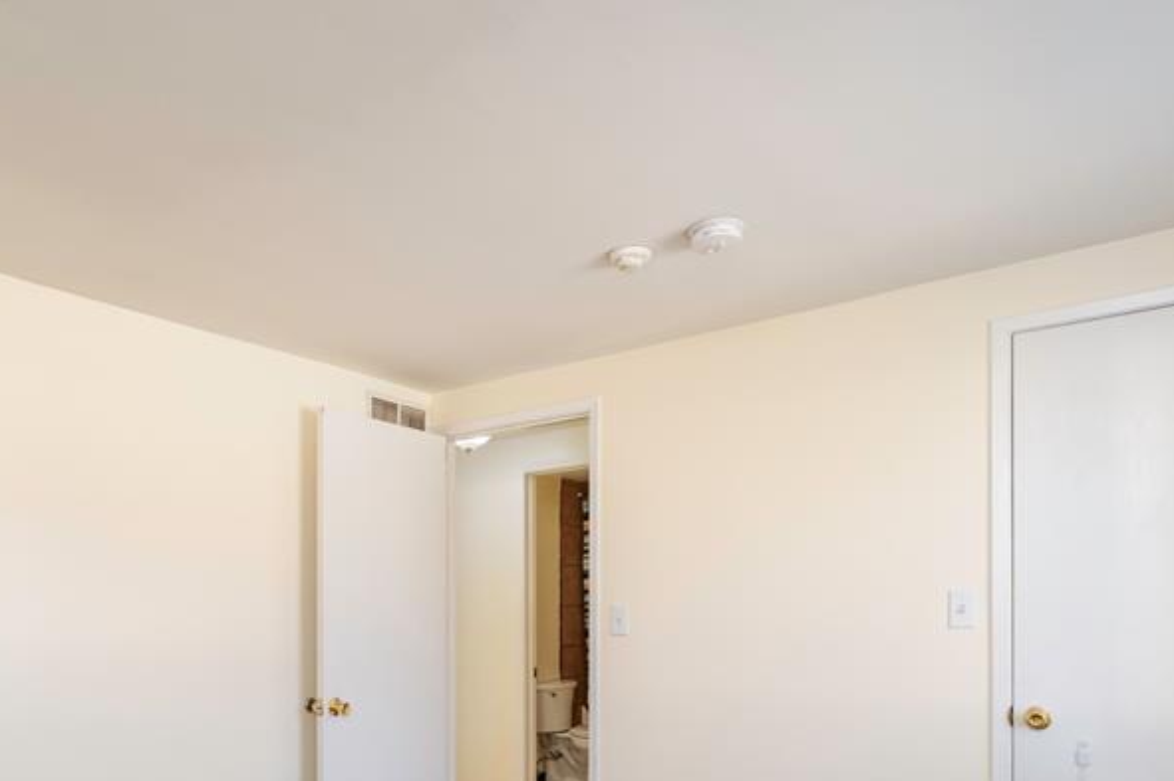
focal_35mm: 26
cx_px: 457
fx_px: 847
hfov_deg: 68.6
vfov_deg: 47.1
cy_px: 612
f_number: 6.4
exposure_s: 1/125
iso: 640
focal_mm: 10
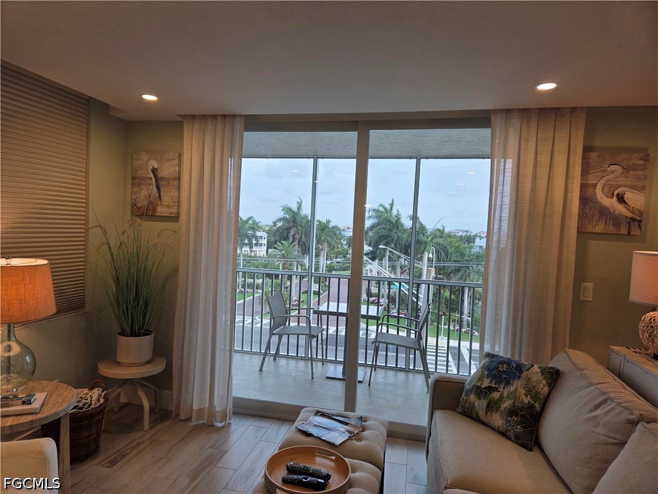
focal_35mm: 23
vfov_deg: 58.9
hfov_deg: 73.9
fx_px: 437
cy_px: 247
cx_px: 329
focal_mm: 5.4
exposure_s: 1/170
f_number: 1.8
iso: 25
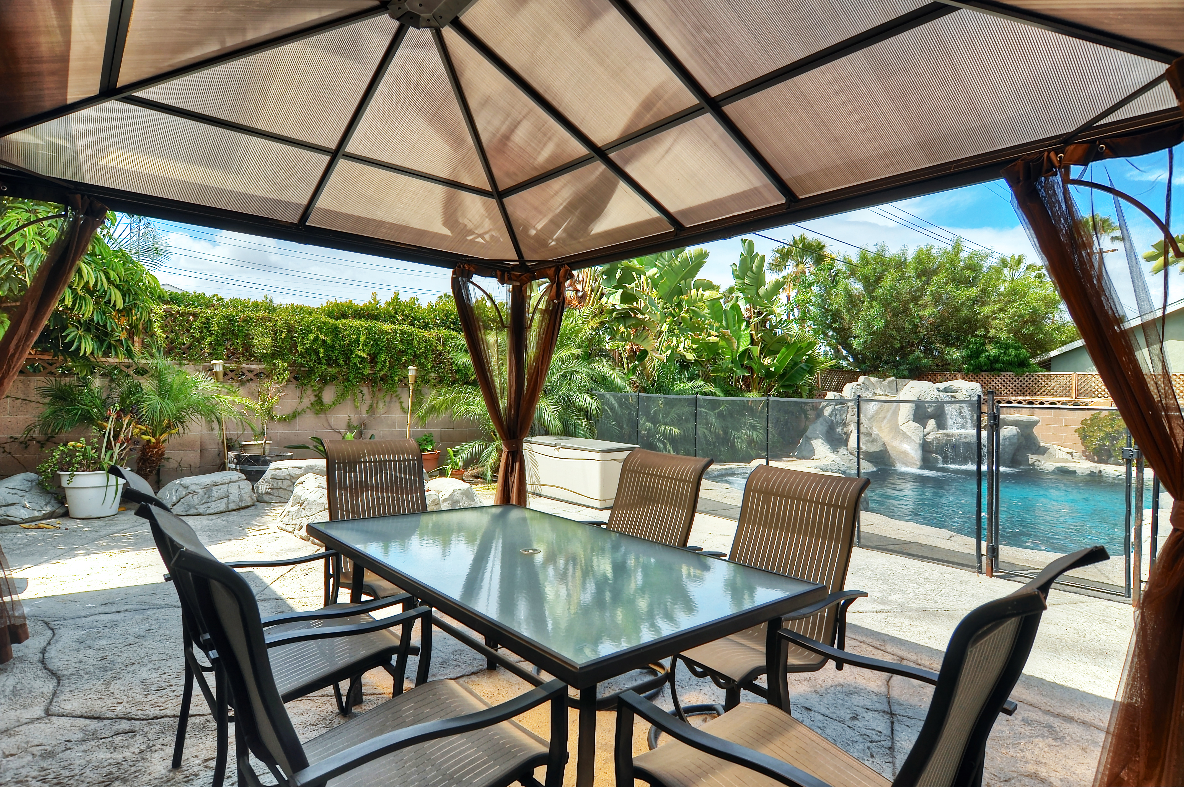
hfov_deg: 90.1
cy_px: 394
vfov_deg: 67.3
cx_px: 592
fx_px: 591
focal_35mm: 18
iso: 200
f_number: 7.1
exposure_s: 1/800
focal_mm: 12
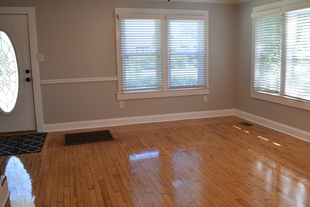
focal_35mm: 34
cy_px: 109
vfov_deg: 38.9
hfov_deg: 55.6
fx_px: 293
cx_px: 178
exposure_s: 1/80
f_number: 4.5
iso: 400
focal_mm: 18
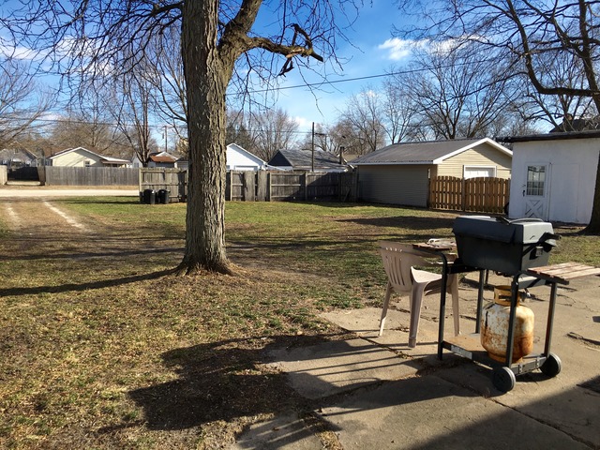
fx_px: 503
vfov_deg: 48.2
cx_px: 300
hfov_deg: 61.7
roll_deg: -0.9
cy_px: 225
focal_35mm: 29
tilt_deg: -4.5
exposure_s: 1/1054
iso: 25
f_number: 2.2
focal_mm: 4.15
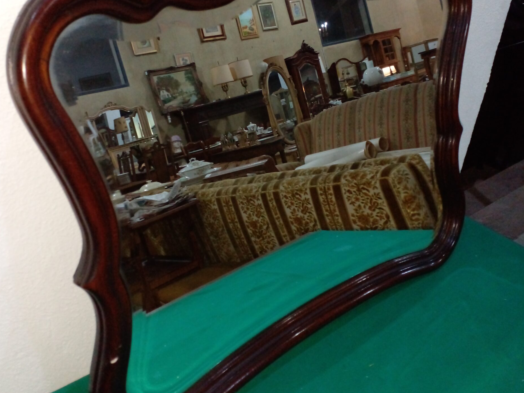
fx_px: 560
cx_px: 257
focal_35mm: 37
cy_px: 183
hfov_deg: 50.1
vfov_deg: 38.6
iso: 250
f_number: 1.9
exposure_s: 1/50
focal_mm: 3.6
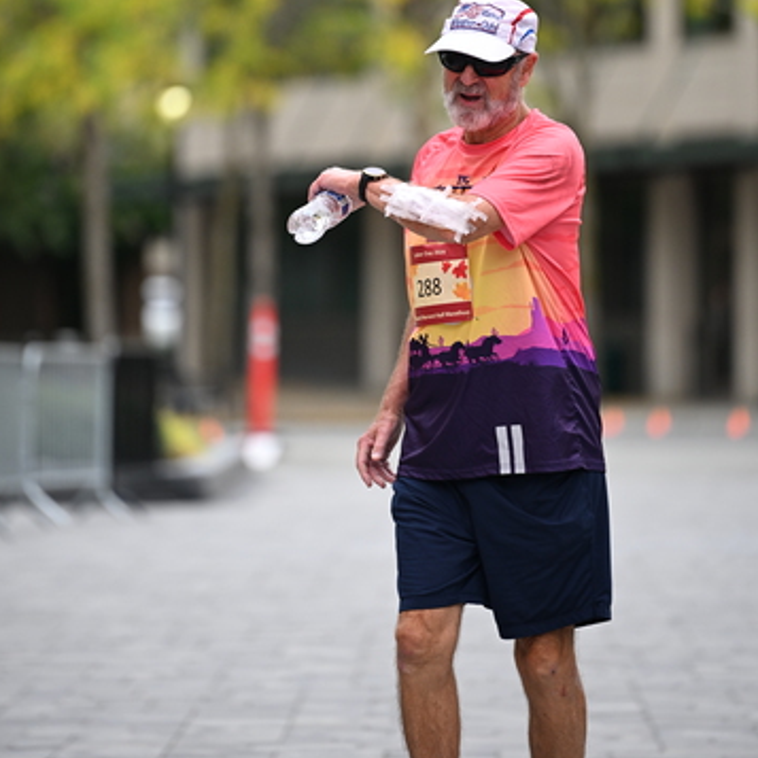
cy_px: 200
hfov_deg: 6.7
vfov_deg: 6.7
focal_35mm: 262
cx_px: 383
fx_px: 6491
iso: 640
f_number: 2.8
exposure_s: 1/2000
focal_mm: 200
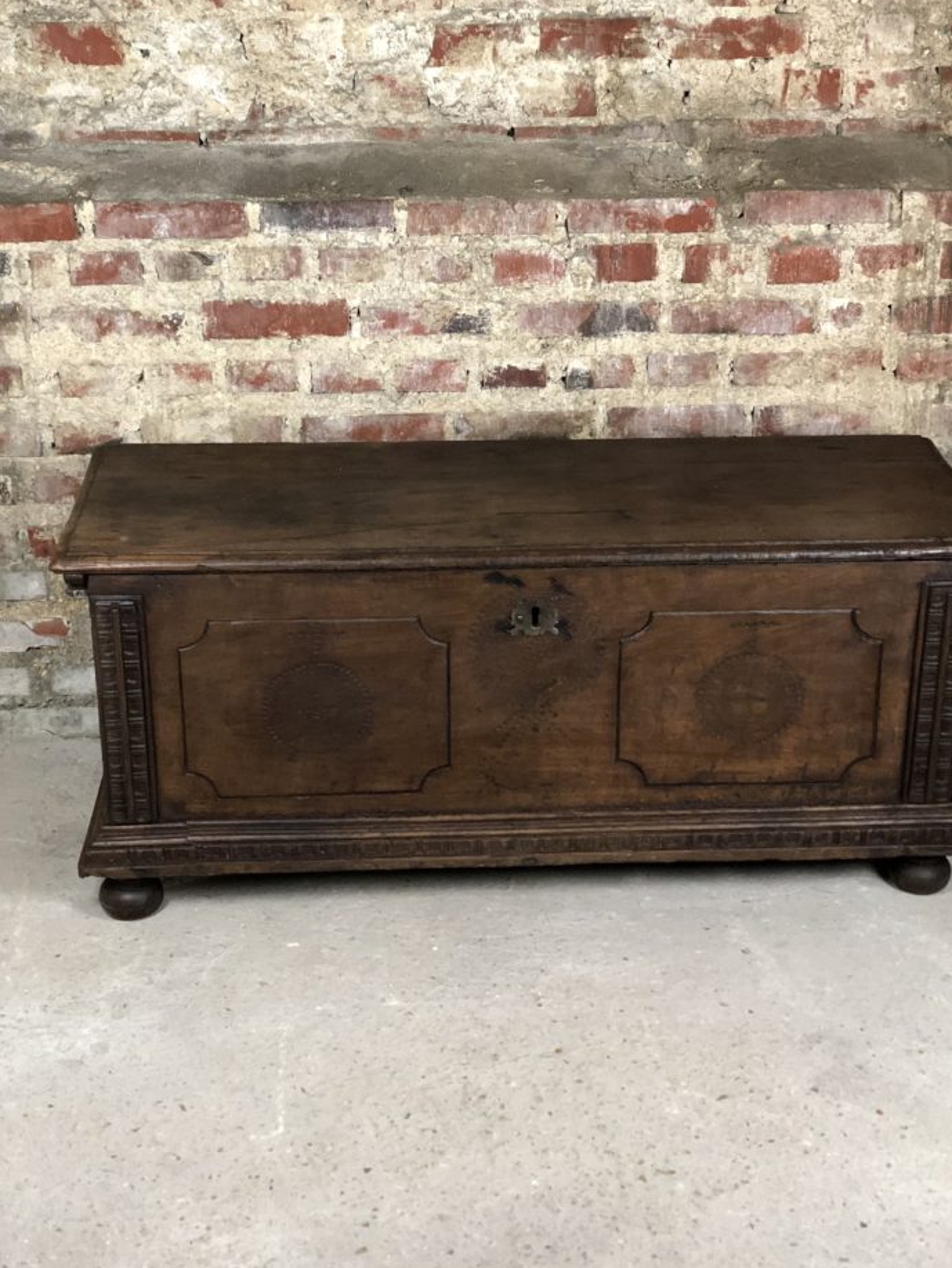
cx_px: 529
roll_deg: +0.3
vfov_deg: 33.2
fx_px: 2126
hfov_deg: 25.2
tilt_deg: -21.4
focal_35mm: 58
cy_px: 655
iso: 160
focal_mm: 6
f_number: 2.4
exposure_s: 1/25
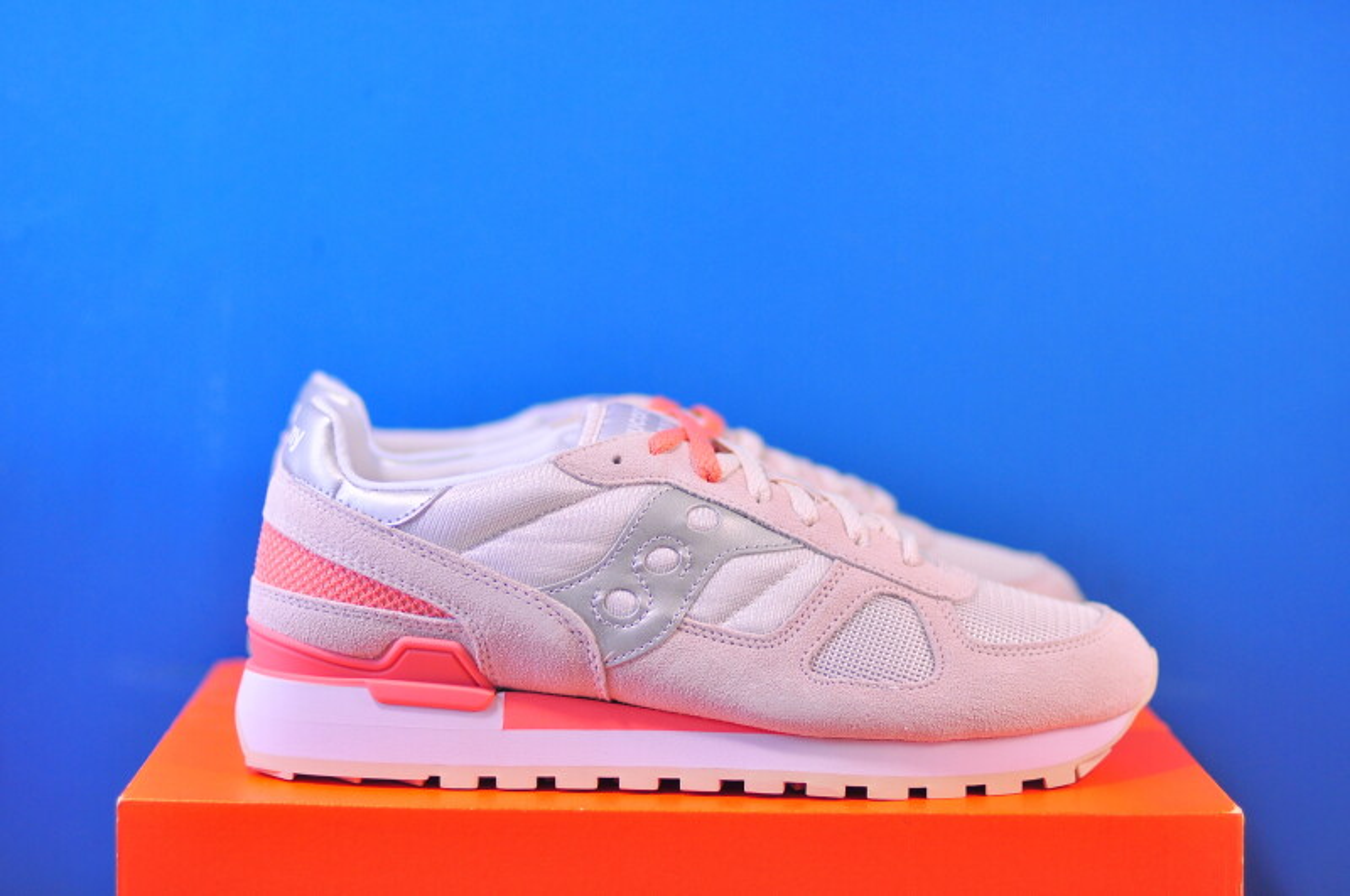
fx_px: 2808
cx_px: 675
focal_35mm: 75
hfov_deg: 27.0
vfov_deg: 18.1
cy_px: 448
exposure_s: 1/320
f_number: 2
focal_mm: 50
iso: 250
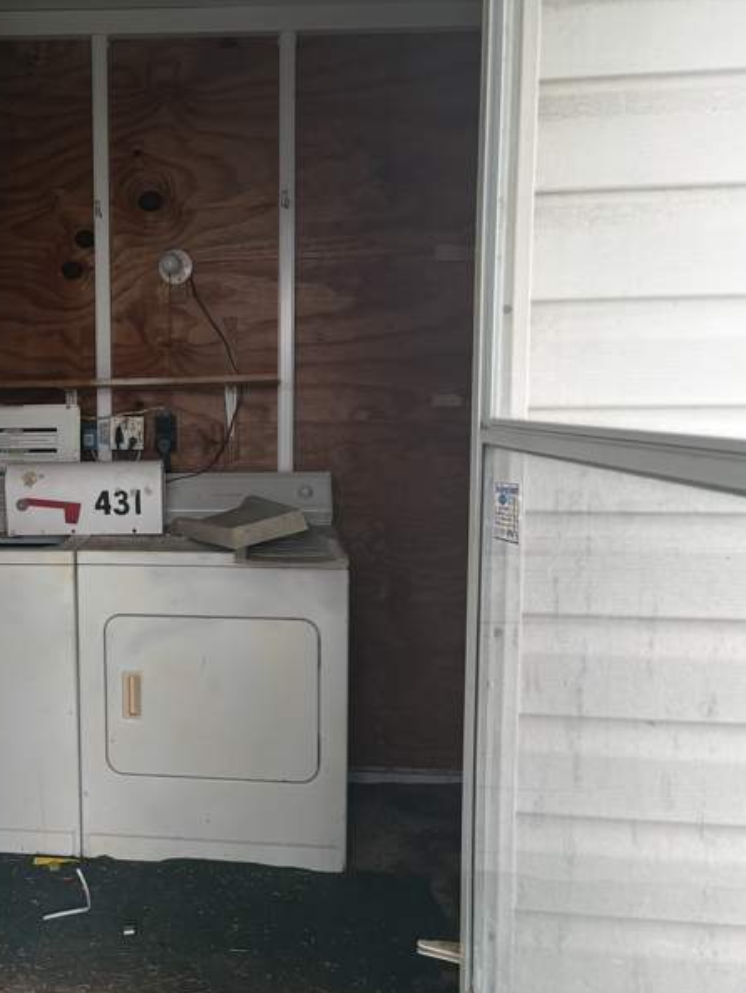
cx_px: 90
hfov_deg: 38.3
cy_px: 496
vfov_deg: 52.6
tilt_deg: -4.6
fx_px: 1005
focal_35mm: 35
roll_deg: +1.0
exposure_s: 1/122
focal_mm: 5.96
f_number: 1.6
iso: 80
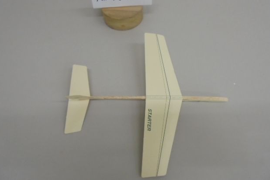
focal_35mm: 28
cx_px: 136
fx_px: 210
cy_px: 80
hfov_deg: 65.5
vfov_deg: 46.3
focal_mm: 4.6
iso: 400
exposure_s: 1/125
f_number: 3.5
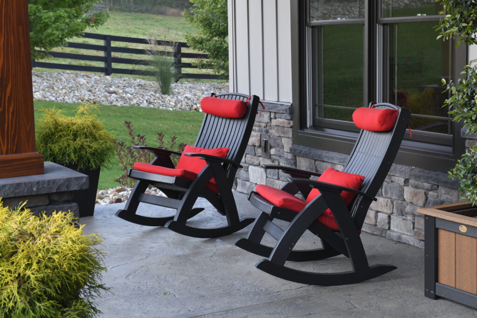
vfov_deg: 19.5
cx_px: 238
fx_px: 928
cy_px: 159
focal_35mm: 70
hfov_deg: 28.8
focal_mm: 70
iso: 500
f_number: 10
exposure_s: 1/10
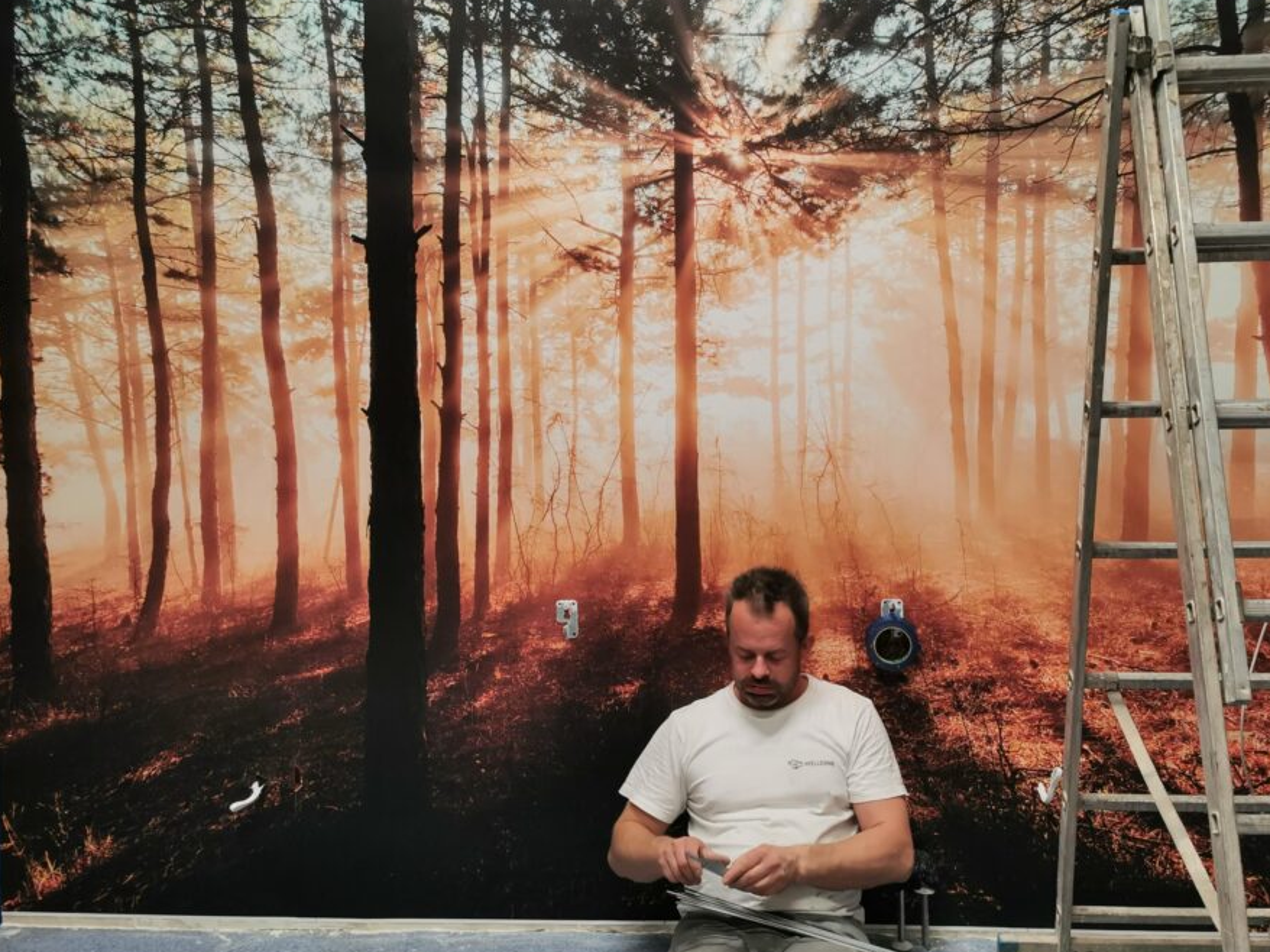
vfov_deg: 40.6
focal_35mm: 35
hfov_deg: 52.6
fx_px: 1284
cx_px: 668
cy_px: 418
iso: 125
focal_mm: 5.56
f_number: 1.6
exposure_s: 1/60
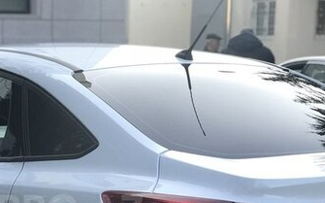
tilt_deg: -9.4
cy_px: 209
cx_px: 44
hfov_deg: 17.3
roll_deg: -0.3
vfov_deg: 10.9
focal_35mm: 119
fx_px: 1053
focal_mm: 6.6
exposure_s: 1/100
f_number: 2.8
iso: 40
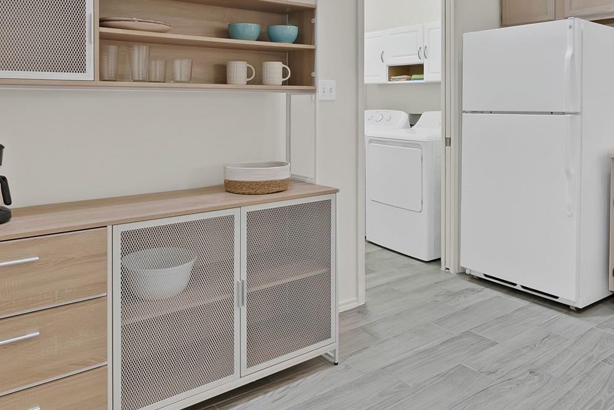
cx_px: 321
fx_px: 444
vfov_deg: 47.7
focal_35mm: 26
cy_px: 102
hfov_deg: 69.3
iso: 640
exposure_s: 1.3
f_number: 9
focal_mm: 13
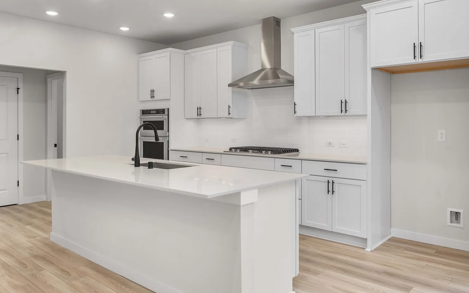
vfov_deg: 44.5
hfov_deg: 66.5
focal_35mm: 28
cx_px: 243
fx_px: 358
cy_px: 138
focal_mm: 24
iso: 1000
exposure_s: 1/10
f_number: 7.1
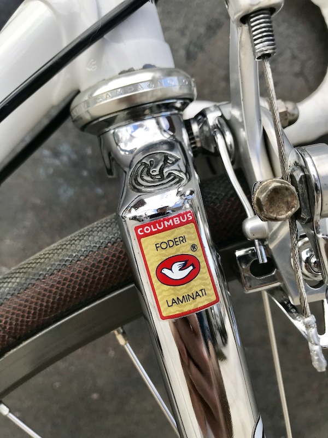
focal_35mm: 28
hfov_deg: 49.7
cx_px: 164
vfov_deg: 63.4
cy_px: 219
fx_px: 354
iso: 20
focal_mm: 3.99
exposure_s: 1/772
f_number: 1.8
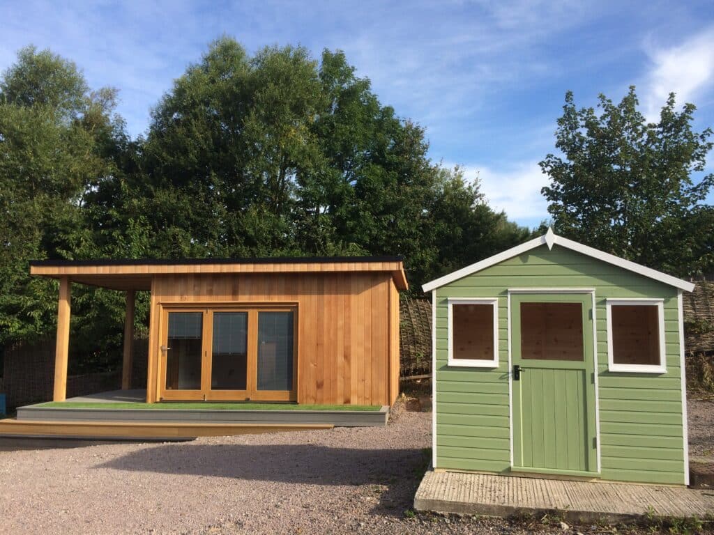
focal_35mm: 29
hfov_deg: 61.7
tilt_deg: +4.9
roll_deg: +0.4
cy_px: 268
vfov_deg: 48.2
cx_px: 357
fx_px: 598
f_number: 2.2
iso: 32
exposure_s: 1/1466
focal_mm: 4.15
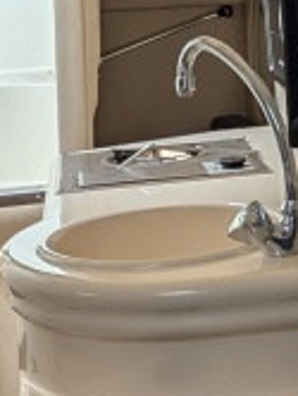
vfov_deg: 21.6
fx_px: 996
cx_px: 520
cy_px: -12
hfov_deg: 15.0
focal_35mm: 87
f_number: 1.7
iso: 55
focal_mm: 2.02
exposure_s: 1/318
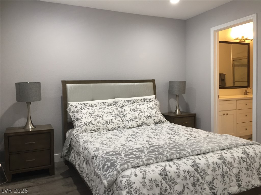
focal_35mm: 29
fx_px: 219
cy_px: 98
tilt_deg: -3.4
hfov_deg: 61.7
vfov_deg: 48.2
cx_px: 130
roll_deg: +2.1
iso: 64
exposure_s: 1/30
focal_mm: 4.15
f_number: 2.2
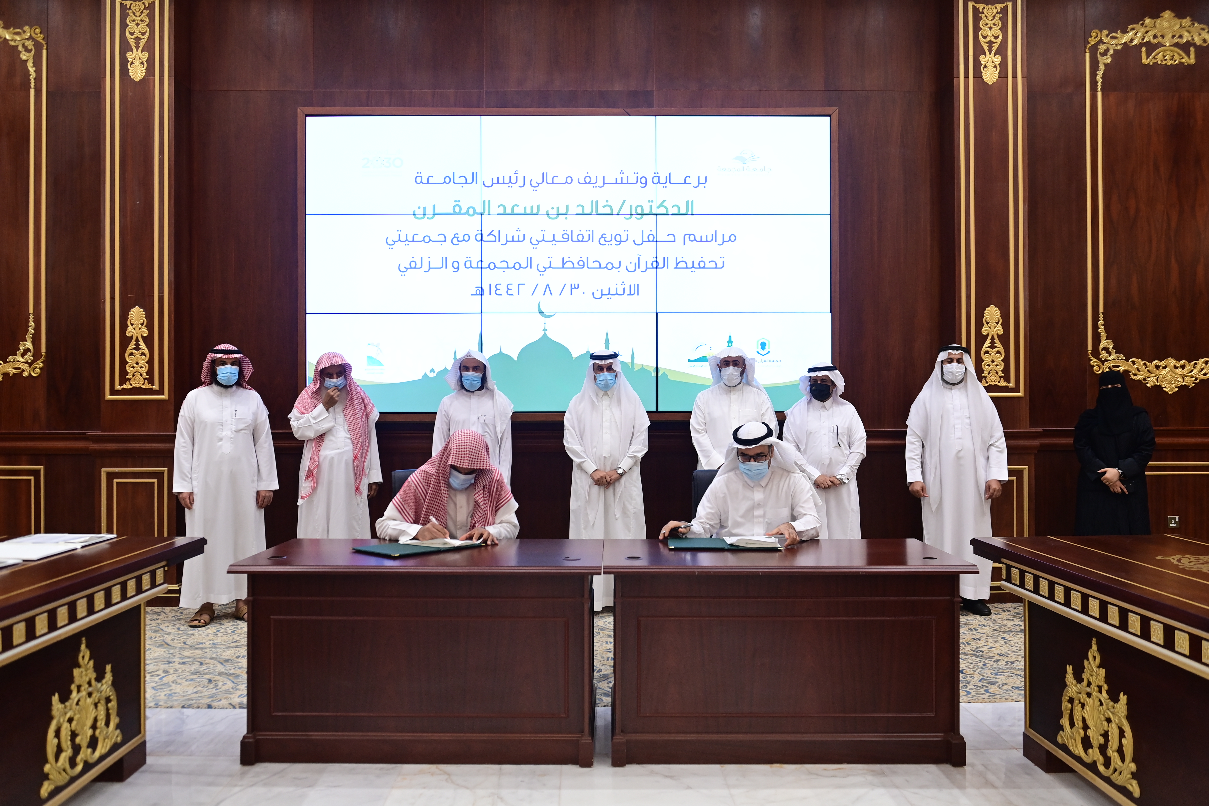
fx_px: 974
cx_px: 604
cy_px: 403
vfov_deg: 45.0
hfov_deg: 63.7
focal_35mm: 29
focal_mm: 29
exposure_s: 1/125
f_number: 4
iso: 1600
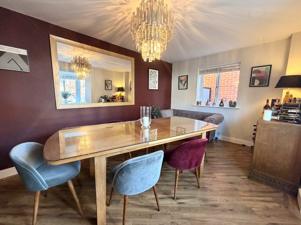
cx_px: 150
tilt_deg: -7.3
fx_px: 122
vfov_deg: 85.7
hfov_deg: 102.1
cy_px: 112
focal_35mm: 14
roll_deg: -0.8
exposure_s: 1/50
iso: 400
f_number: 2.2
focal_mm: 2.22
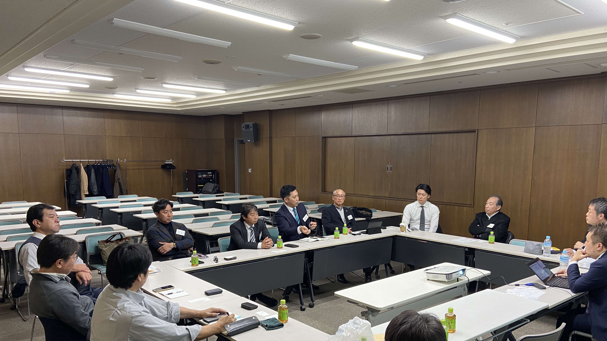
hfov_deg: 66.1
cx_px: 311
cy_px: 217
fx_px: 467
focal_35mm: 29
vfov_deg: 39.9
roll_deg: -0.6
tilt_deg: -7.3
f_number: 1.8
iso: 64
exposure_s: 1/50
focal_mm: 4.25
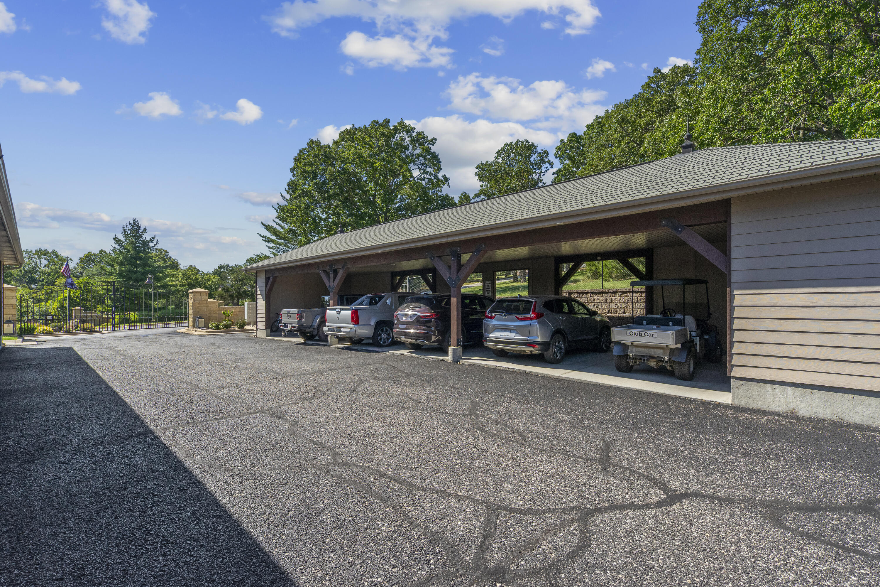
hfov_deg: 96.7
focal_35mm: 16
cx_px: 440
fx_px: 391
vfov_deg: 73.7
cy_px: 294
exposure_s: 1/1000
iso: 500
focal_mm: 16
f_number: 8
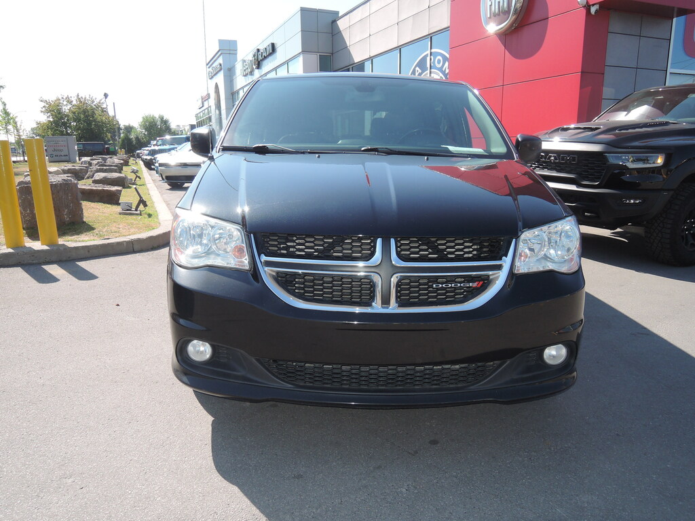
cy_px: 260
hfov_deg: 71.6
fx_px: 482
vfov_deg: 56.8
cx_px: 348
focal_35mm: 24
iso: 180
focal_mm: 5.1
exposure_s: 1/1000
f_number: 2.8
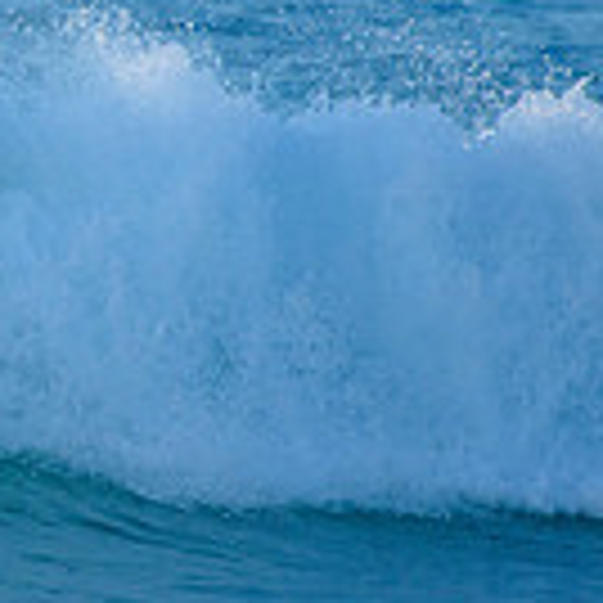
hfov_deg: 1.0
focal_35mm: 1837
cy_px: 196
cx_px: -572
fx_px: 36204
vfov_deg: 1.0
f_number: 5.6
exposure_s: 1/2000
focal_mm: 500
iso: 450
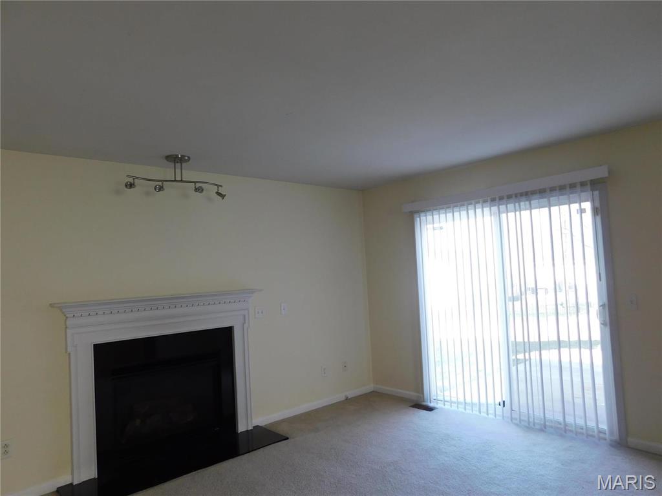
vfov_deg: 58.9
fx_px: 440
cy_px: 248
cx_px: 331
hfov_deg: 73.9
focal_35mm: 23
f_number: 3
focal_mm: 4
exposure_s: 1/40
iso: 125
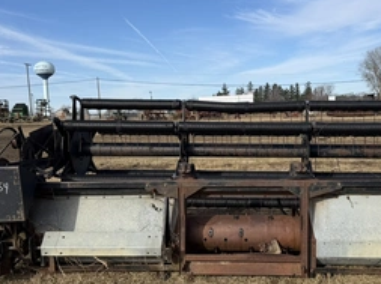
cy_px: 134
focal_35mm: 38
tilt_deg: -2.6
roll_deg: +4.0
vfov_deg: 37.6
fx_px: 418
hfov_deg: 48.7
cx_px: 233
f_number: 1.78
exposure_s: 1/4975
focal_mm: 6.76
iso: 80
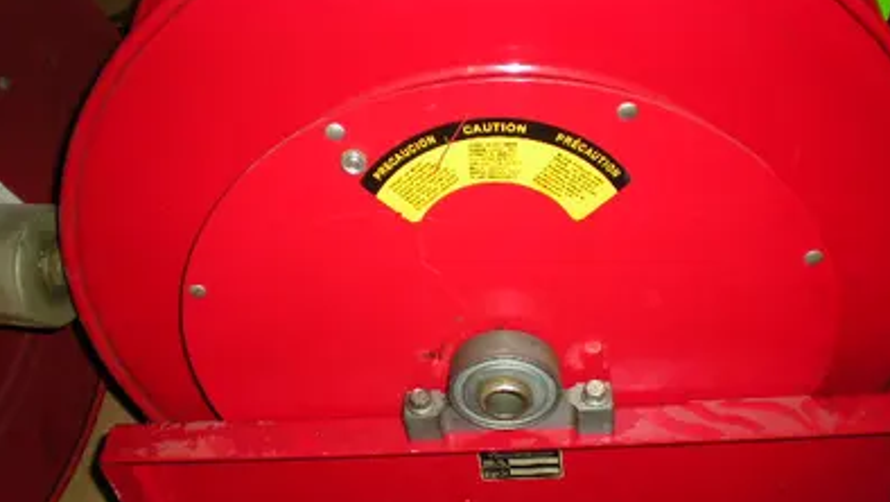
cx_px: 450
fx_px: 992
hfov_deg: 48.3
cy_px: 317
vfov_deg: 28.3
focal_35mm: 42
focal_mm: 6.3
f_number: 3.1
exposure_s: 1/60
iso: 64
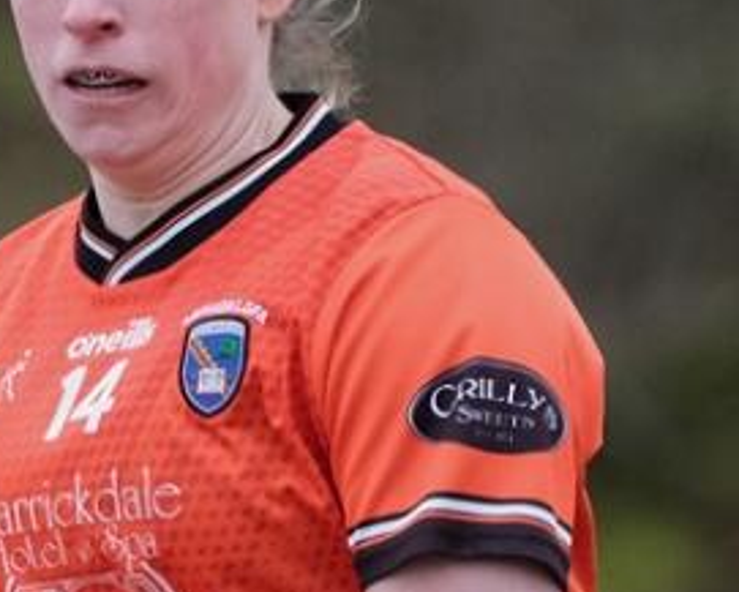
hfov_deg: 1.3
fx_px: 31856
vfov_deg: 1.1
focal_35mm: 1456
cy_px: 469
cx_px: 183
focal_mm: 312
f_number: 5.6
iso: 1600
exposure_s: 1/1000
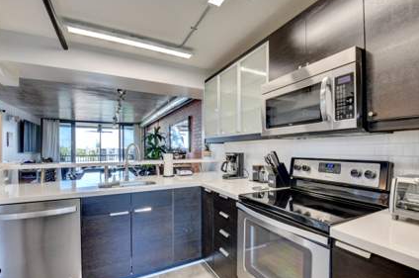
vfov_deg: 70.2
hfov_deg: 93.1
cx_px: 230
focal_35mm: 17
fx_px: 197
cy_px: 147
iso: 640
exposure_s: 1/20
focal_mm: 10
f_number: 8
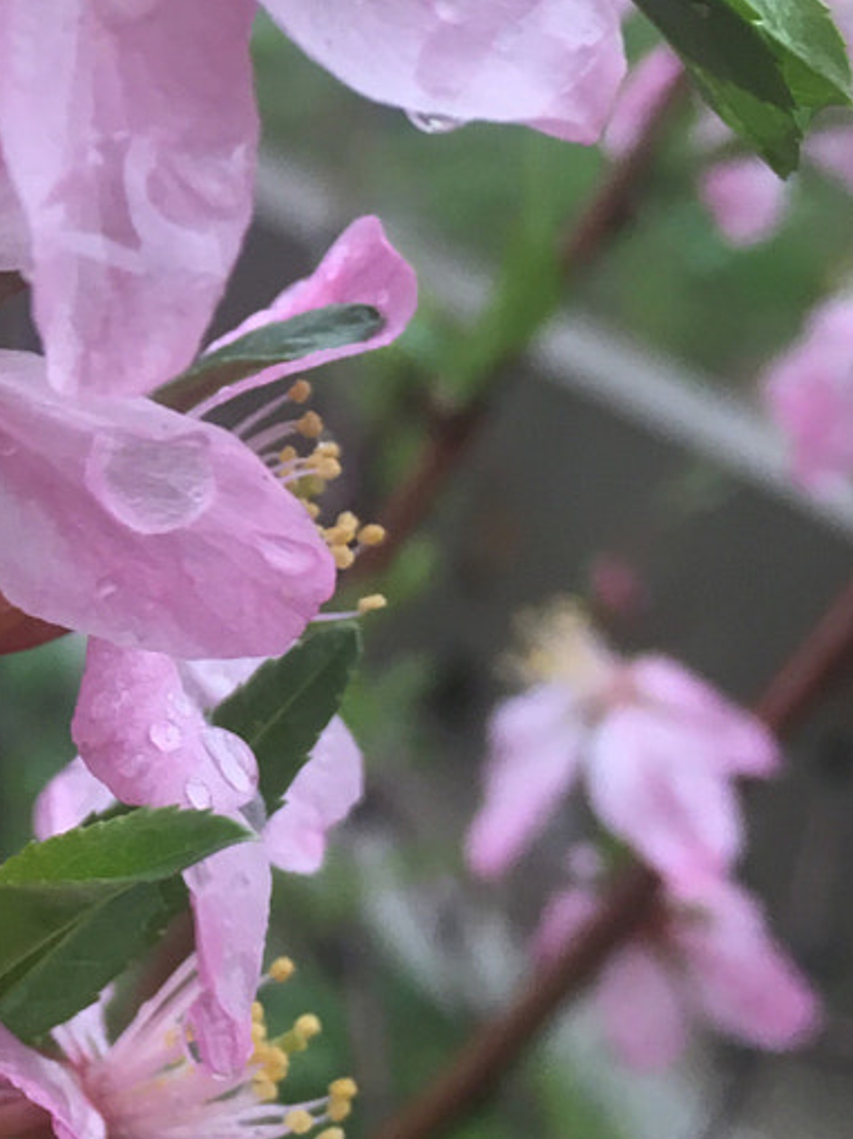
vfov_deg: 21.4
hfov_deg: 15.3
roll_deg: +4.7
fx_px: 2992
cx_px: -333
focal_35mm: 91
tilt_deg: -24.7
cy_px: 277
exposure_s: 1/33
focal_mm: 4.15
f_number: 2.2
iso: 25
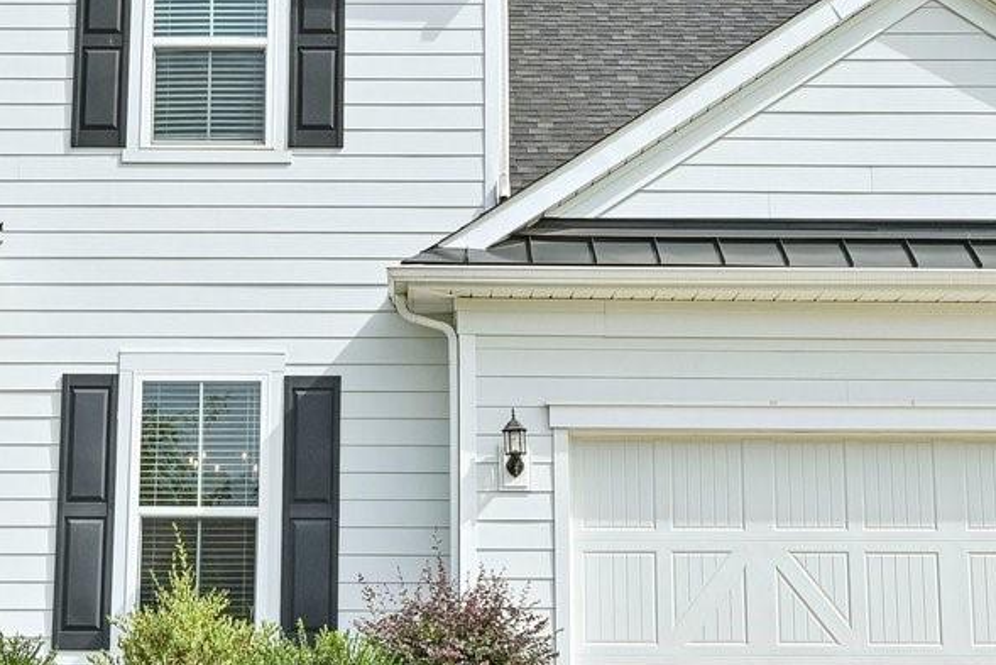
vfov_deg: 18.2
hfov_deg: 27.1
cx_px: 430
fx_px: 2068
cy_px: 251
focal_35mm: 75
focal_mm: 21.5
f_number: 8
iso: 100
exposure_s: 1/400
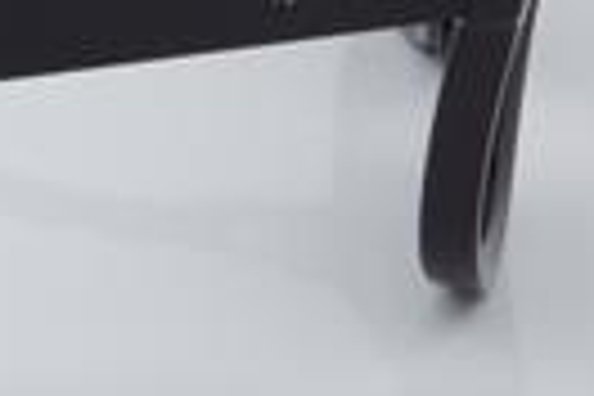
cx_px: -207
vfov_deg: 6.0
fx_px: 3762
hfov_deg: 8.9
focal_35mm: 228
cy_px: -14
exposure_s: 1/4
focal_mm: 50
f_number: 32
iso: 100
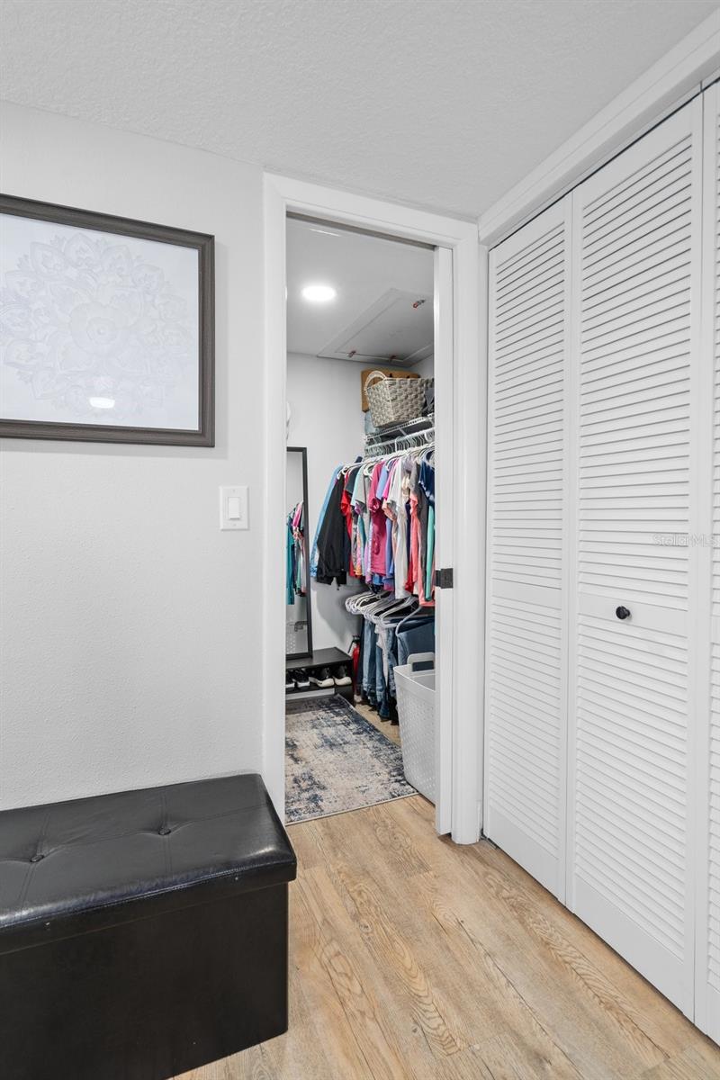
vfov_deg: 93.3
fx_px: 510
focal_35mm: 17
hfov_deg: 70.4
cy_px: 540
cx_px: 360
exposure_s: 1/2
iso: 320
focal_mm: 17
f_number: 8
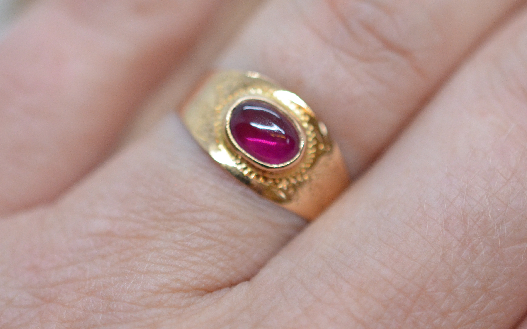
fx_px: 1278
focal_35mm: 89
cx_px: 275
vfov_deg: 14.7
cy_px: 115
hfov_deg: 23.3
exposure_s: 1/2000
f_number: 4
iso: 2500
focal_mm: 40
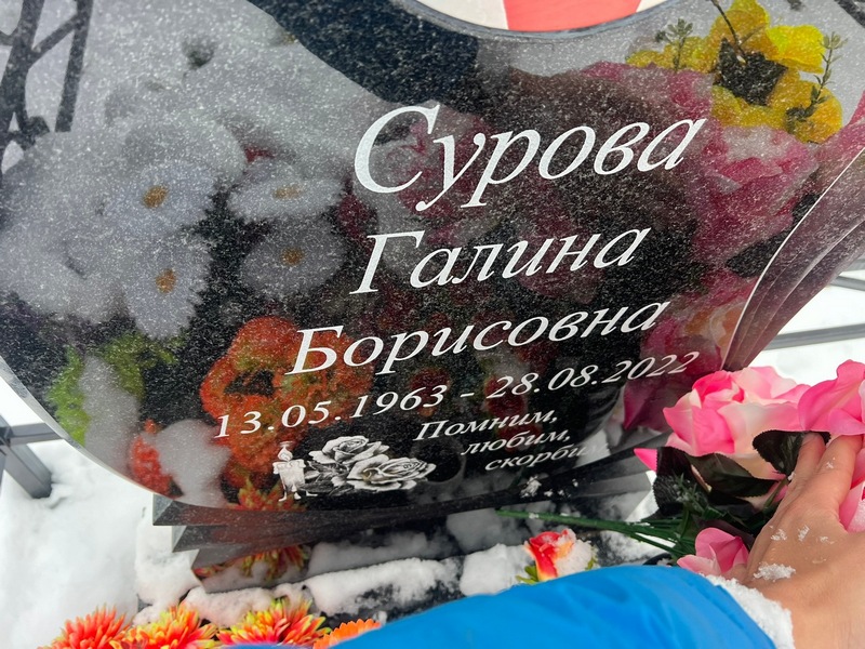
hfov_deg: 67.3
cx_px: 432
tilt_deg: -50.9
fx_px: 650
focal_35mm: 26
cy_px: 324
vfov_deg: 53.1
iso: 80
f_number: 1.5
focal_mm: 5.7
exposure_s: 1/121
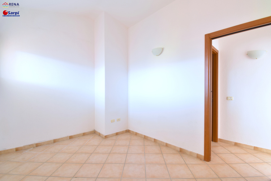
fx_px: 113
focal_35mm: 15
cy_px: 90
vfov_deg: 77.3
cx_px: 136
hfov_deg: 100.4
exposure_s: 1/1.3
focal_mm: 10
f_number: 11
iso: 400
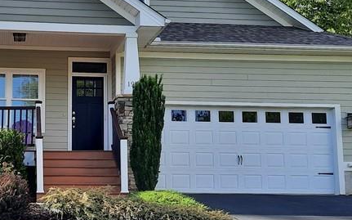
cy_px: 123
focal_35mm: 63
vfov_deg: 20.6
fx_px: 604
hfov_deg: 31.8
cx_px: 78
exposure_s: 1/344
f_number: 2
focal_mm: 4.6
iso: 32
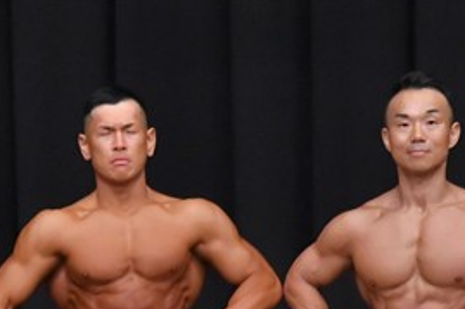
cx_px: 106
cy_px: 440
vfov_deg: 2.1
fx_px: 8365
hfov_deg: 3.2
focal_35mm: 648
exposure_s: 1/400
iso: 8000
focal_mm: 150
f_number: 5.6
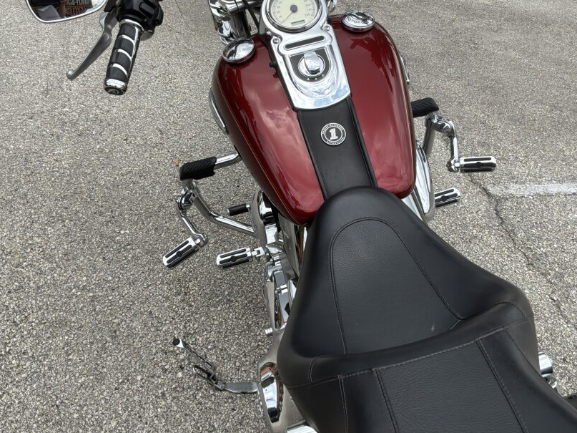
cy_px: 186
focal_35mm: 37
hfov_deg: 50.1
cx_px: 320
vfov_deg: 38.6
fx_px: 617
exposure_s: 1/1377
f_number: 1.8
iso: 32
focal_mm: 3
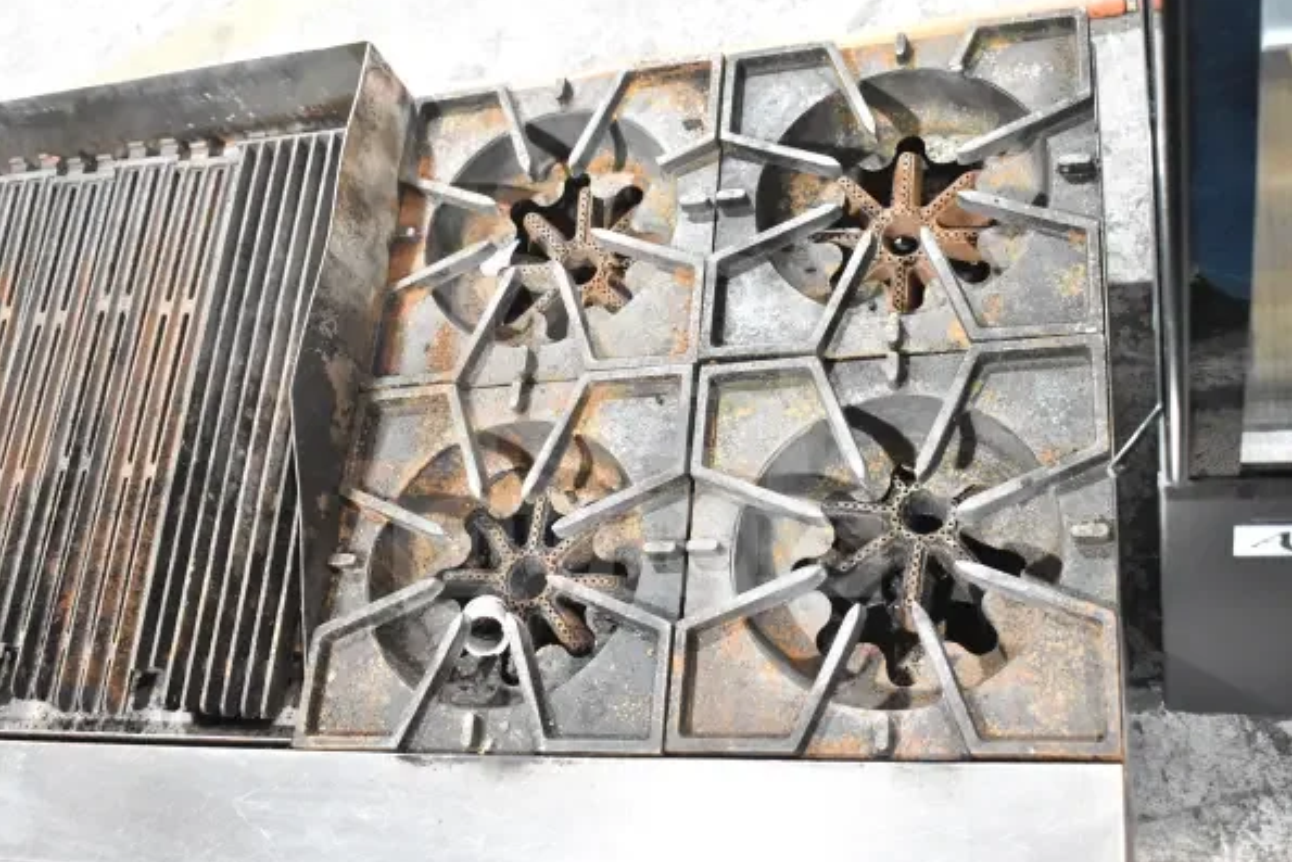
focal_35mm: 40
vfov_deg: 33.4
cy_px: 424
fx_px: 1436
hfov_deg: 48.4
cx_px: 636
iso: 6400
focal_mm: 26
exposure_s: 1/80
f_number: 5.6
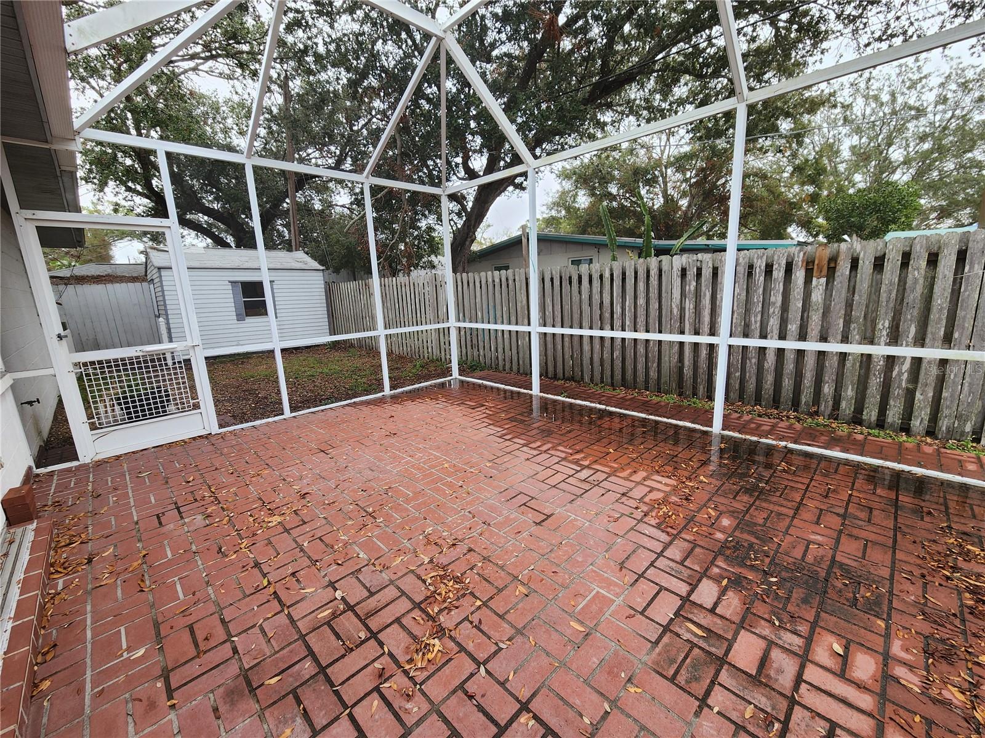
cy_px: 369
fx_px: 370
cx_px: 492
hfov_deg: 106.2
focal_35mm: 13
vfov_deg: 89.9
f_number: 2.2
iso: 50
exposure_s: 1/172
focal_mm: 2.2
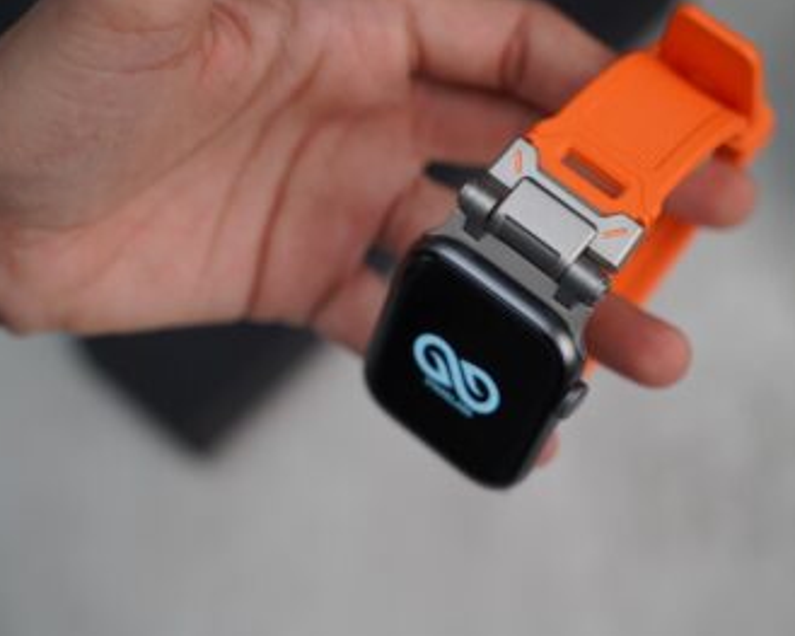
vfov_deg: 23.8
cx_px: 425
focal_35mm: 64
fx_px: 1505
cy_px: 316
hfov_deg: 29.6
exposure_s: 1/160
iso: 1250
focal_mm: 56
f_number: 4
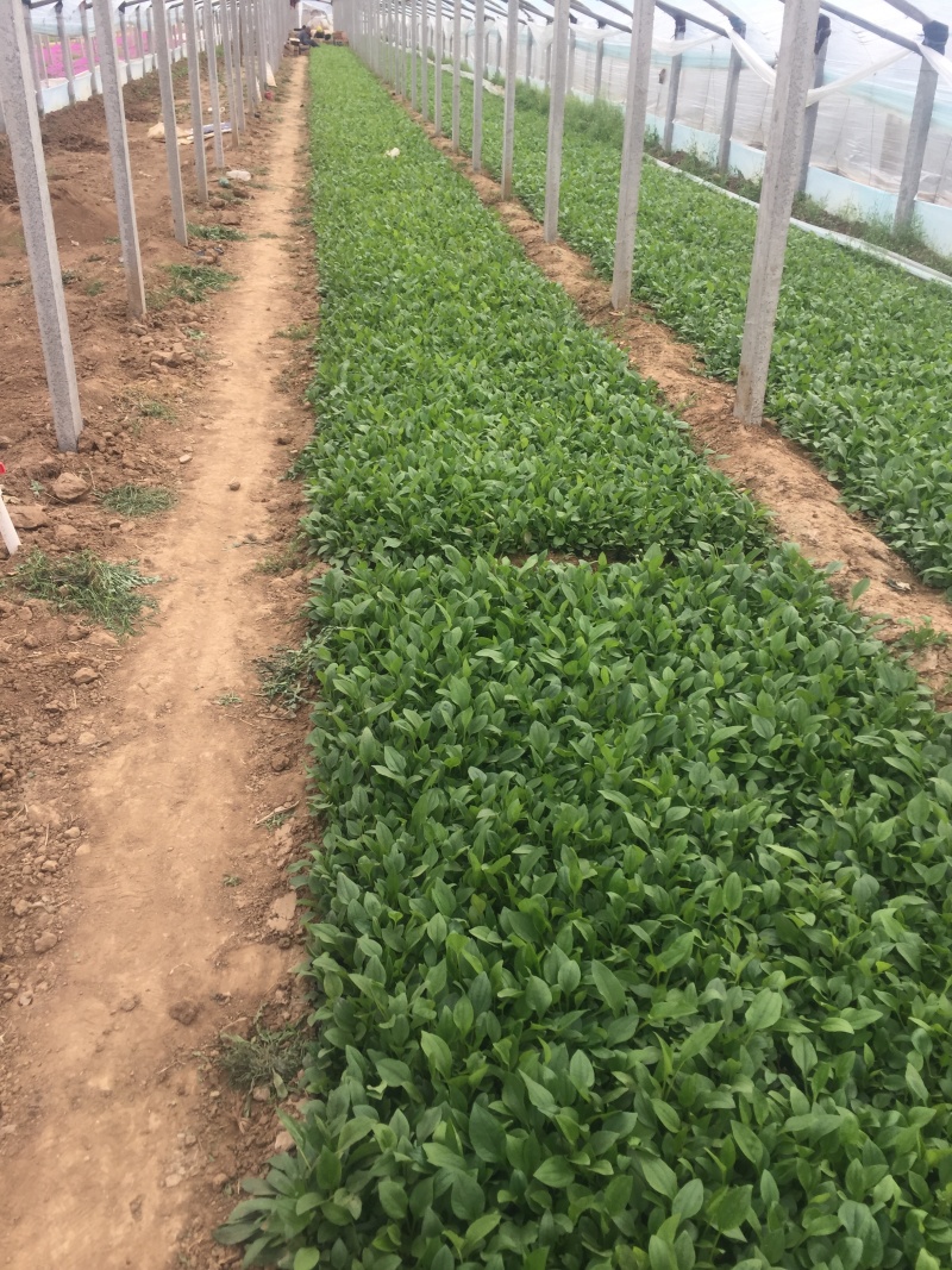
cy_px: 635
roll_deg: -0.6
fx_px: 1064
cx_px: 476
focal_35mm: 29
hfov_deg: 48.2
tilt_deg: -27.2
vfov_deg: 61.7
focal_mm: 4.15
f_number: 2.2
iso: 32
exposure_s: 1/507
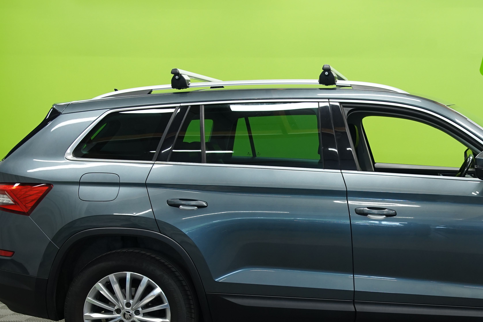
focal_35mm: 66
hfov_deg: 29.9
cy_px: 262
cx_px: 371
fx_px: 885
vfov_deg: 20.4
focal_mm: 37
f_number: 5.6
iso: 500
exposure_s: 1/15
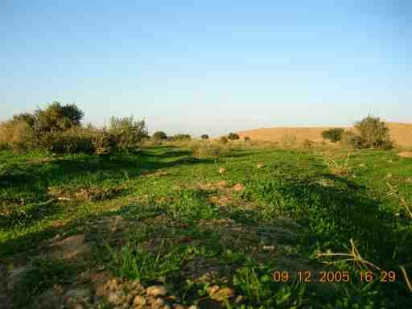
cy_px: 154
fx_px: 452
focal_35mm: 38
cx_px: 206
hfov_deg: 49.0
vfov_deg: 37.7
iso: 64
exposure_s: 1/967
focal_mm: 7.8
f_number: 2.8
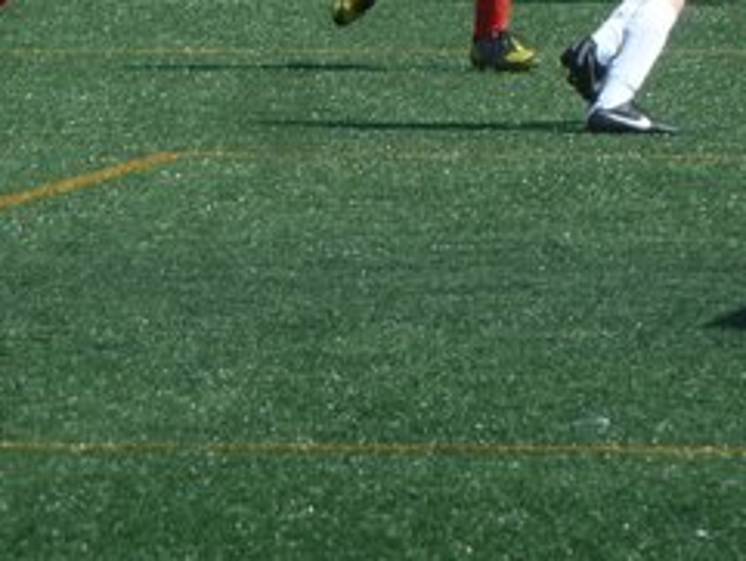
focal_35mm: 871
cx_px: 418
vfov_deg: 1.7
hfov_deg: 2.3
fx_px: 18780
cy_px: -82
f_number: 4.9
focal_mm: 49.2
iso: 160
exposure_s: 1/800
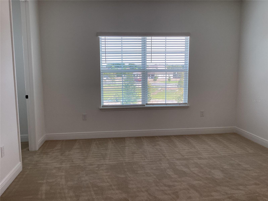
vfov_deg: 45.4
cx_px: 134
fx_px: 240
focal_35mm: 31
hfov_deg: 58.4
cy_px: 100
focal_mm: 3.3
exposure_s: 1/120
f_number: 2.4
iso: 50
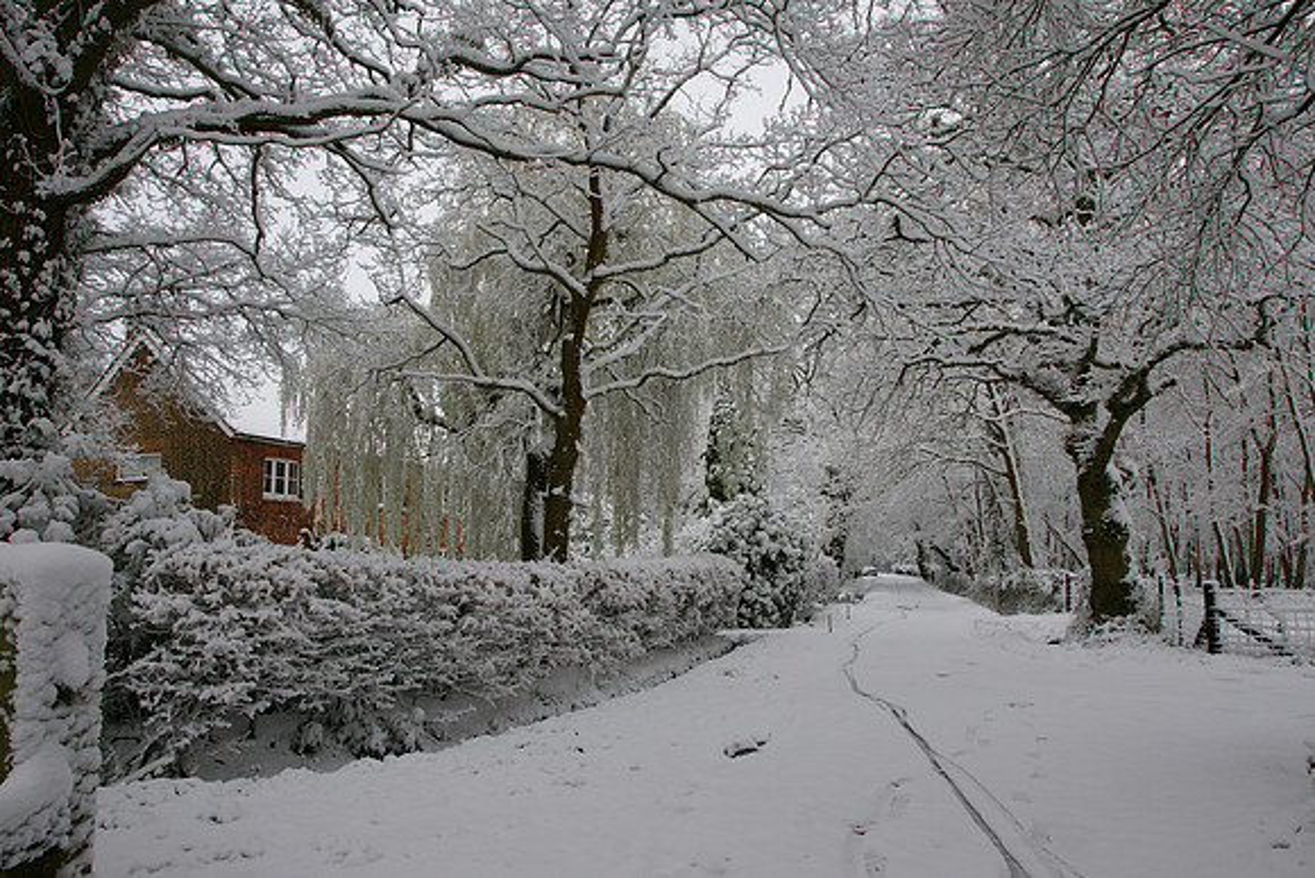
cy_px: 439
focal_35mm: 24
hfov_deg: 73.7
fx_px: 877
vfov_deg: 53.2
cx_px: 658
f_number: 10
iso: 200
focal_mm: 16
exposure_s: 1/200
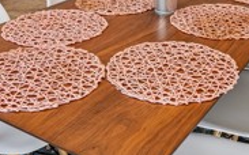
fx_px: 386
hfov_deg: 35.6
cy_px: -126
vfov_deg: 18.0
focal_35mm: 57
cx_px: 152
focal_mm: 16
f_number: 8
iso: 100
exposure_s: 1/13
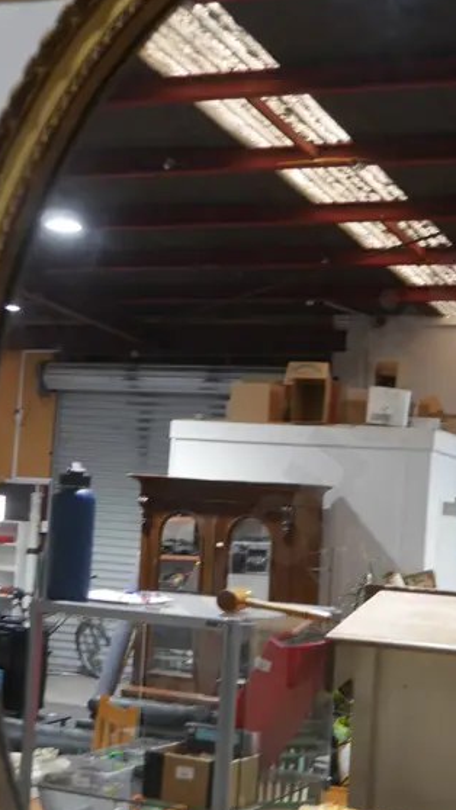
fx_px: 1289
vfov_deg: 34.8
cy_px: 457
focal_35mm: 60
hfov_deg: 19.9
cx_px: 333
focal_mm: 15
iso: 400
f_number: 3.6
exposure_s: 1/60
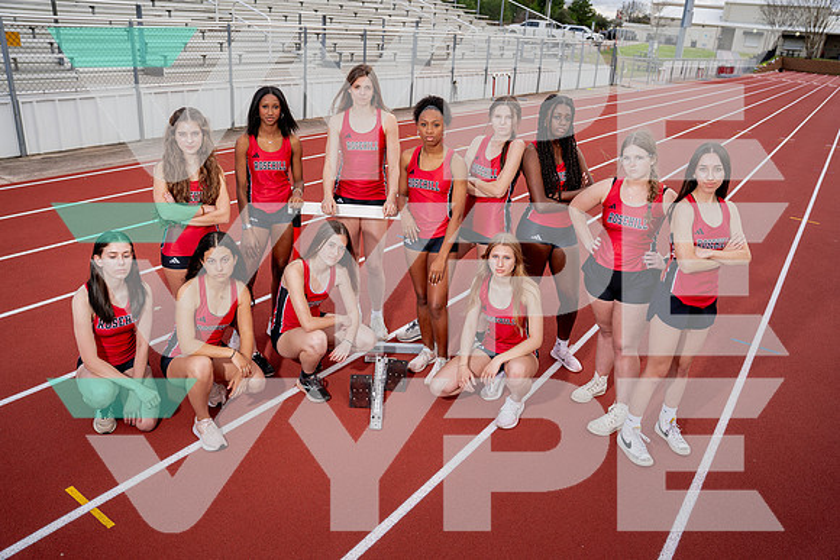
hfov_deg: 67.4
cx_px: 420
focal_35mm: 27
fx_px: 630
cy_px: 280
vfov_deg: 48.0
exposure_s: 1/250
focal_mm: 27
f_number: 4
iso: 100
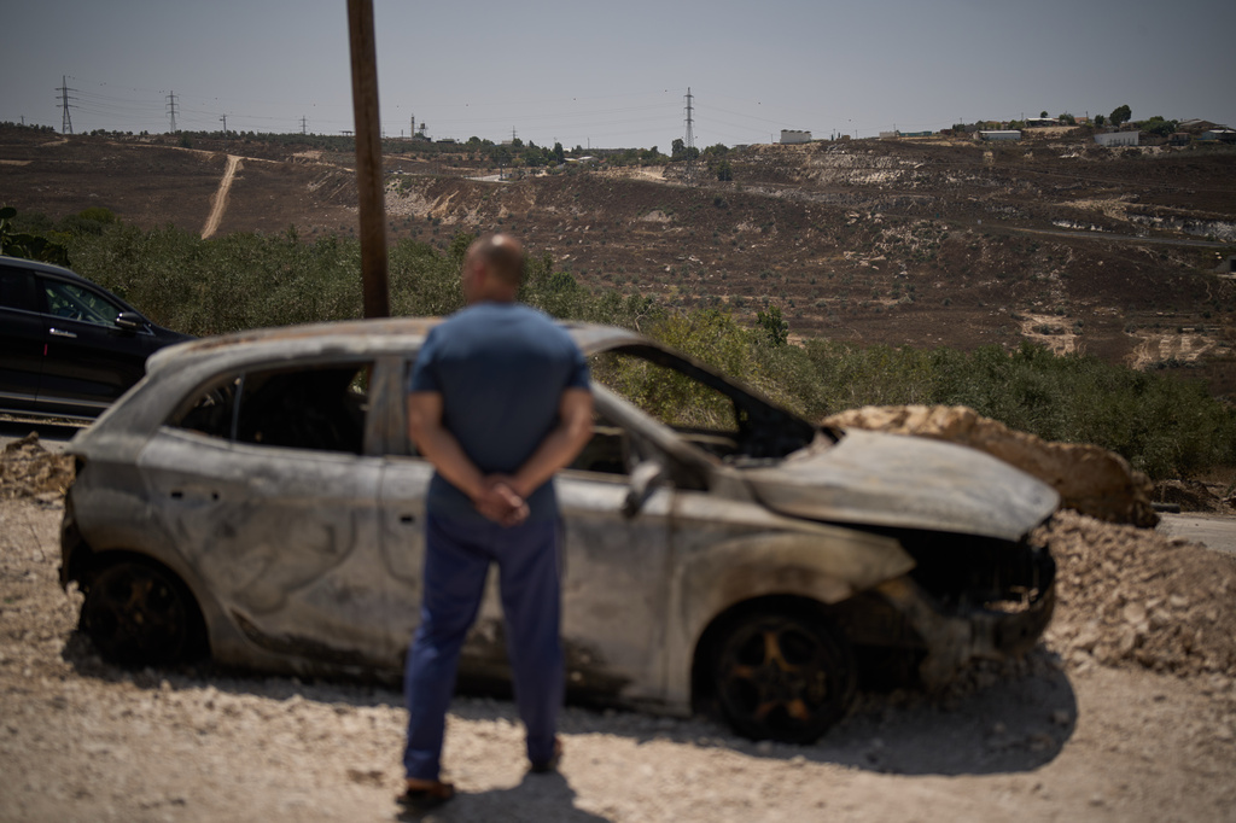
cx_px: 618
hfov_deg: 39.6
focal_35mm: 50
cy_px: 412
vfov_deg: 27.0
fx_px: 1716
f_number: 1.4
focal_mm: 50
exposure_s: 1/12800
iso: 100
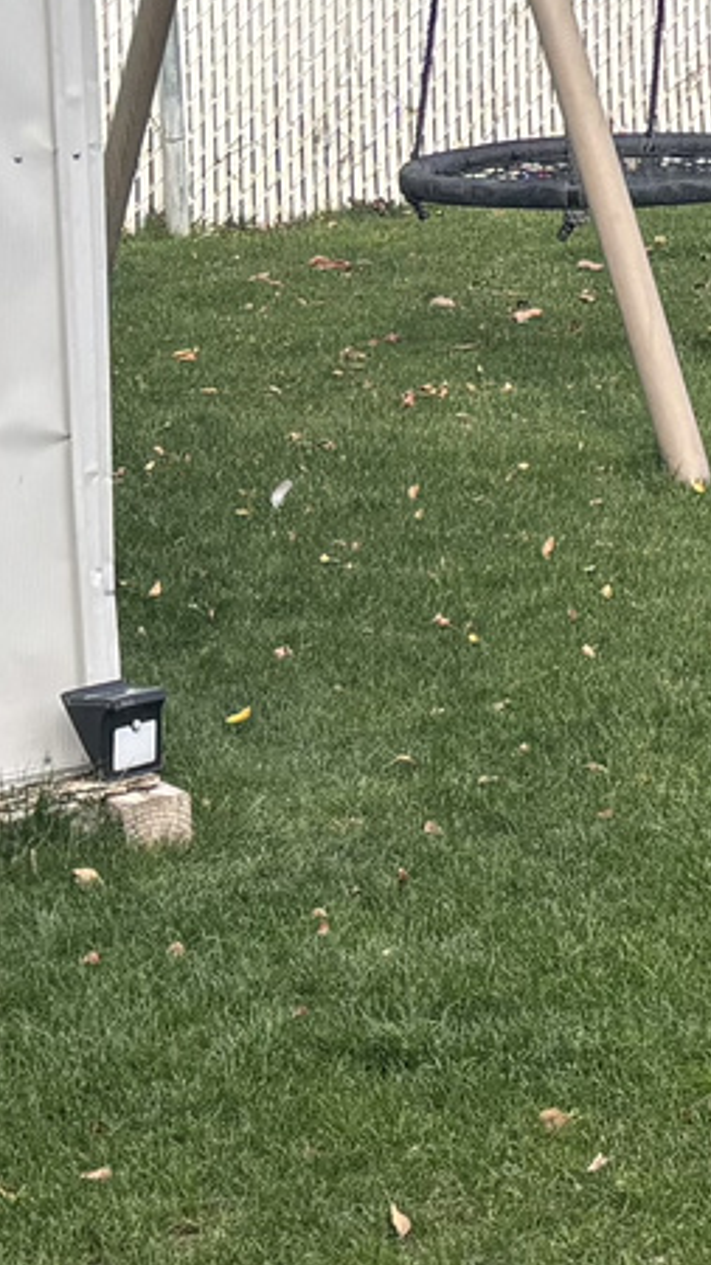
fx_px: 4325
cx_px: 1596
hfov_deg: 8.7
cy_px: 93
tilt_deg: -7.3
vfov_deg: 16.4
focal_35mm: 129
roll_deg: -0.6
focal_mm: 5.96
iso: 50
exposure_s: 1/811
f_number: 1.6
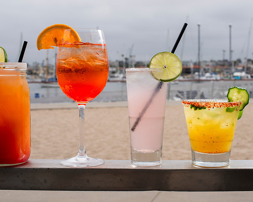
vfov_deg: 26.8
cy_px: 101
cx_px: 152
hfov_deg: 33.1
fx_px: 424
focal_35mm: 57
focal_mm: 50
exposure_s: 1/250
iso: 200
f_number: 10
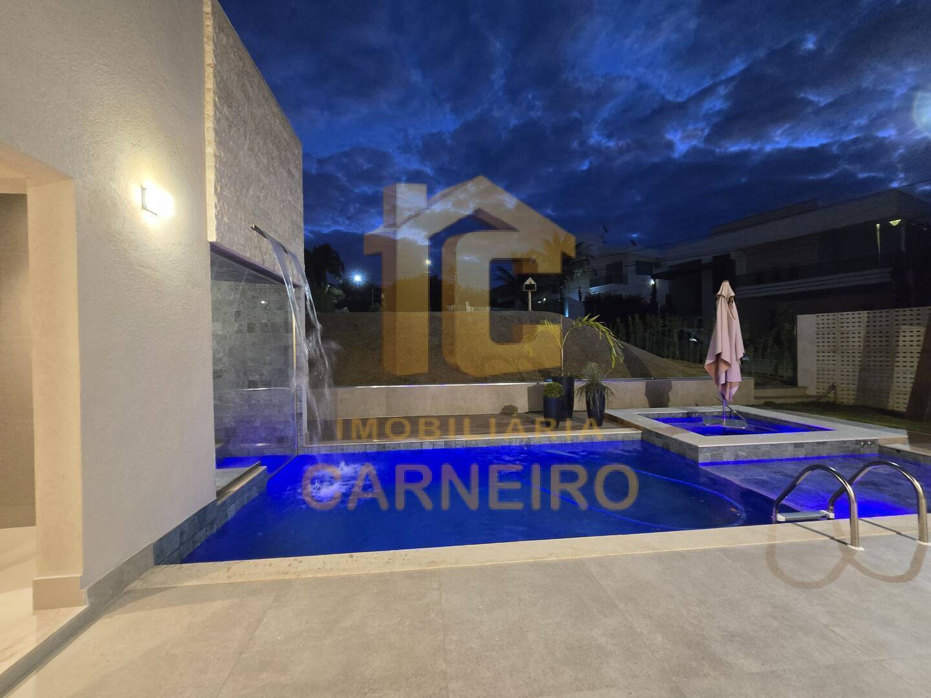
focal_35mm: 13
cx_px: 466
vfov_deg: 89.9
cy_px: 349
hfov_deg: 106.2
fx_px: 350
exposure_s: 1/30
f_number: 2.2
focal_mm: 2.2
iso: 1250
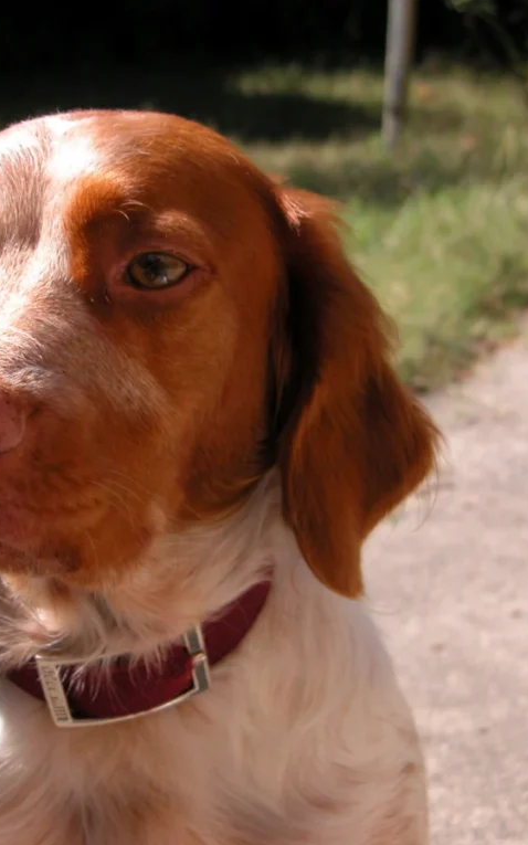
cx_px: 89
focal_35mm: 88
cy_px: 423
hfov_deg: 14.7
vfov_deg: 23.6
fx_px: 2026
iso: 100
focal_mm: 15.7
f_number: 4
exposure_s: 1/500
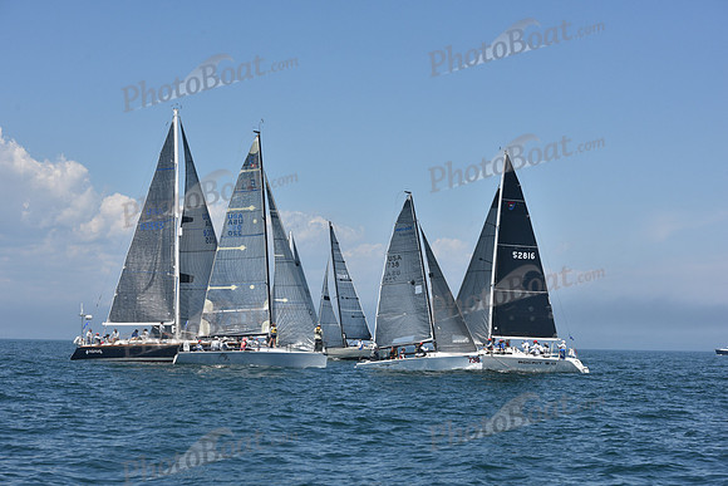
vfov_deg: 19.5
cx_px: 364
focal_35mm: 70
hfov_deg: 28.8
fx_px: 1416
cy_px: 243
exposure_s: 1/1250
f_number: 9
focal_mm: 70
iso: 320
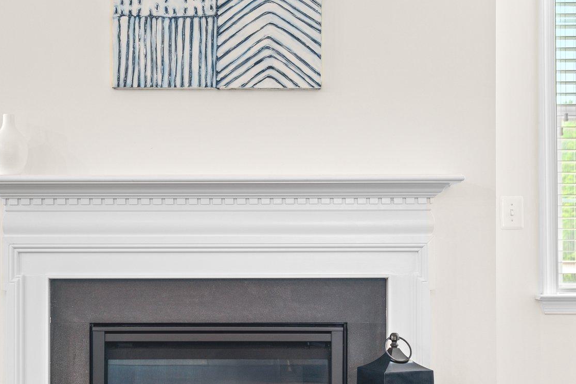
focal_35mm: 64
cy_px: 295
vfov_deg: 21.0
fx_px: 1024
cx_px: 223
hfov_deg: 31.3
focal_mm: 35
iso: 400
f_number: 4
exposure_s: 1/10
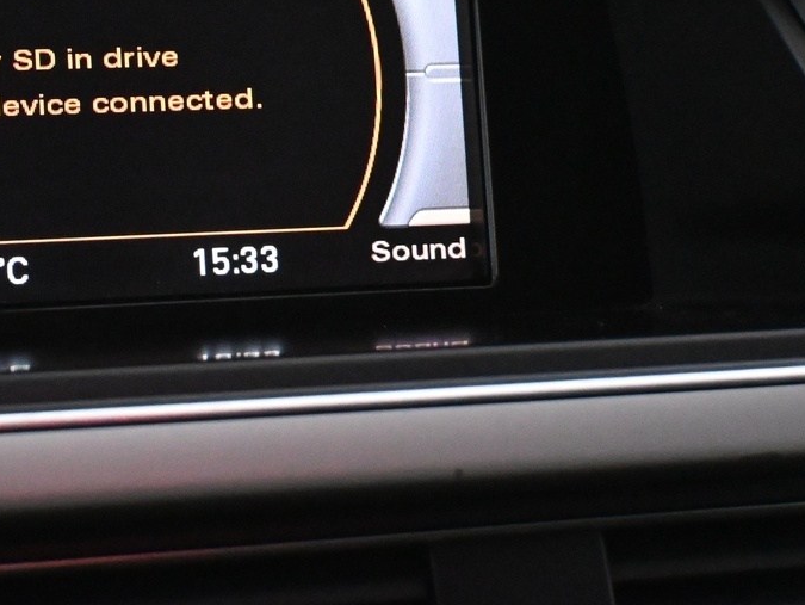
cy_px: 8
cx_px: 104
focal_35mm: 114
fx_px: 2656
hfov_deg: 17.0
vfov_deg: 12.8
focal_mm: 33
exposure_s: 1/60
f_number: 5
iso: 7200
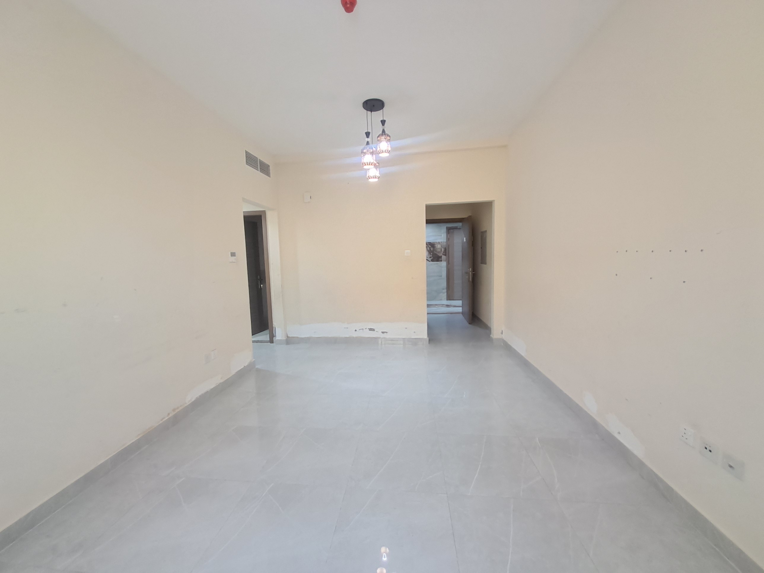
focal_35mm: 13
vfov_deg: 89.9
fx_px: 287
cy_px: 286
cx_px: 382
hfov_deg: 106.2
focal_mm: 1.13
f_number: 2.2
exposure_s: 1/25
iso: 320
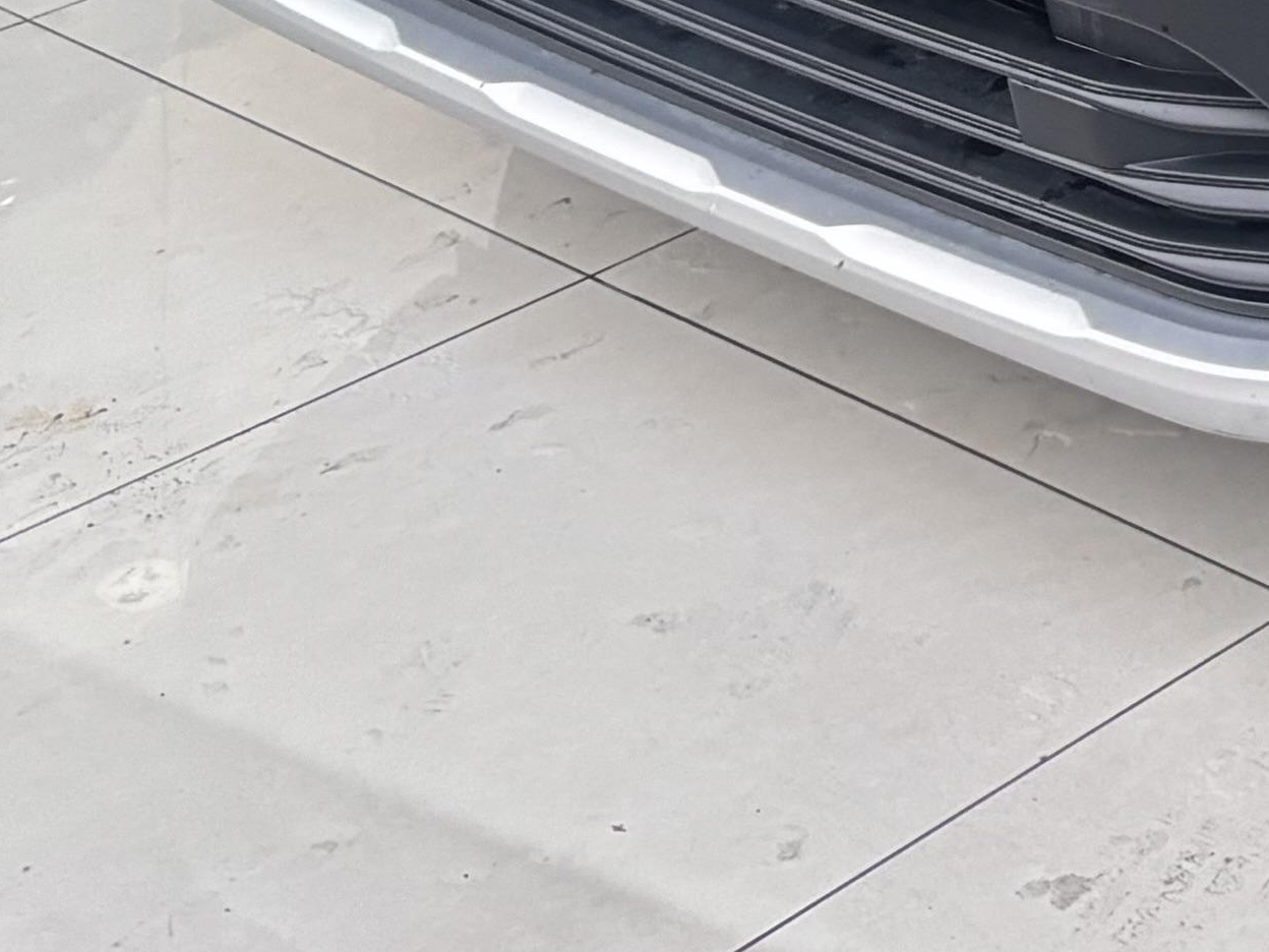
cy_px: -1111
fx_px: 4362
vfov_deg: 11.0
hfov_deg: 15.1
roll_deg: -2.2
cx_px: 2029
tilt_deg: -9.6
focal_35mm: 119
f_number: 1.6
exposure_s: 1/60
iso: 125
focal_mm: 5.96
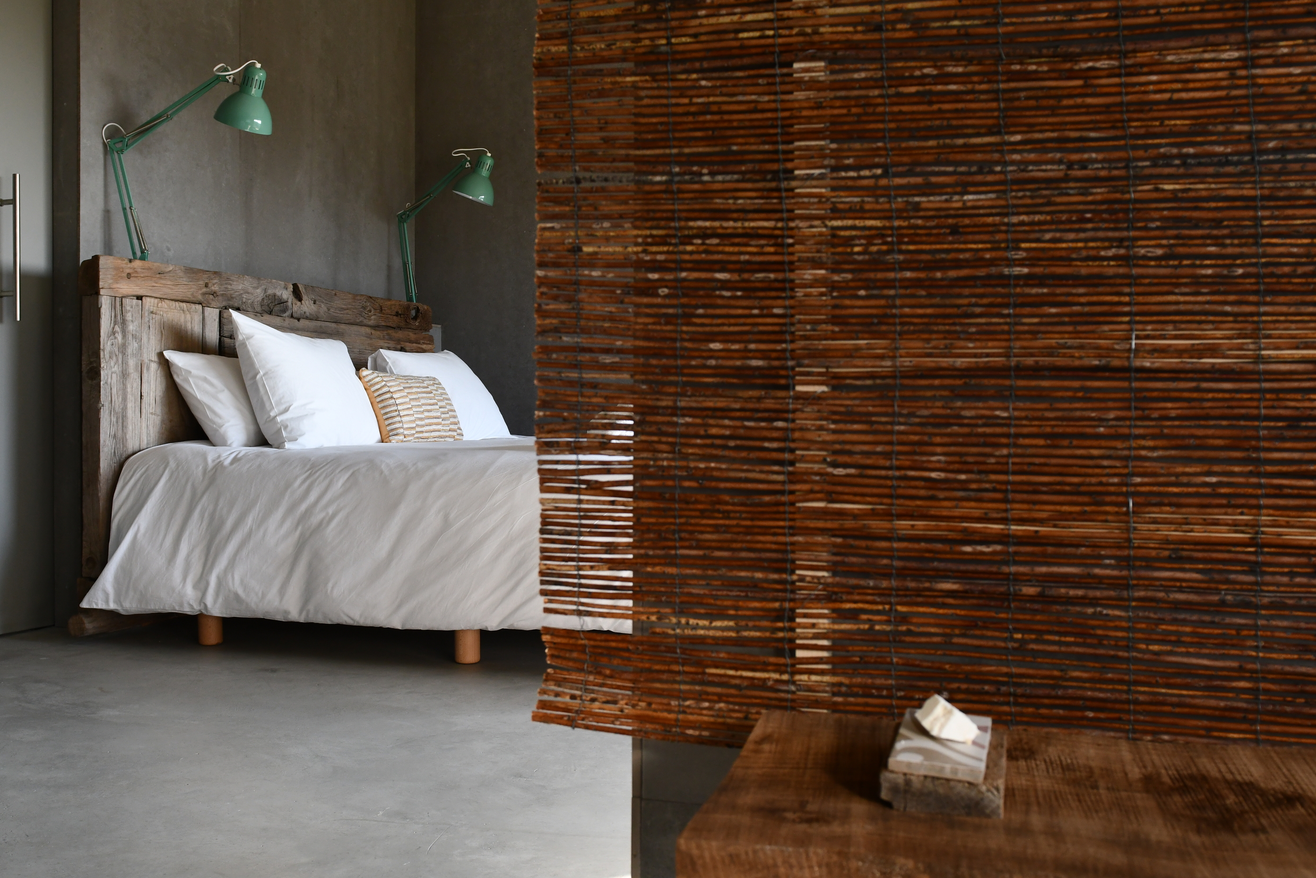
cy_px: 439
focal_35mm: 36
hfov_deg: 53.1
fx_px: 1316
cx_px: 658
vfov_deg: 36.9
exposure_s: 1/125
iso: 640
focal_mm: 24
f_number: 5.6
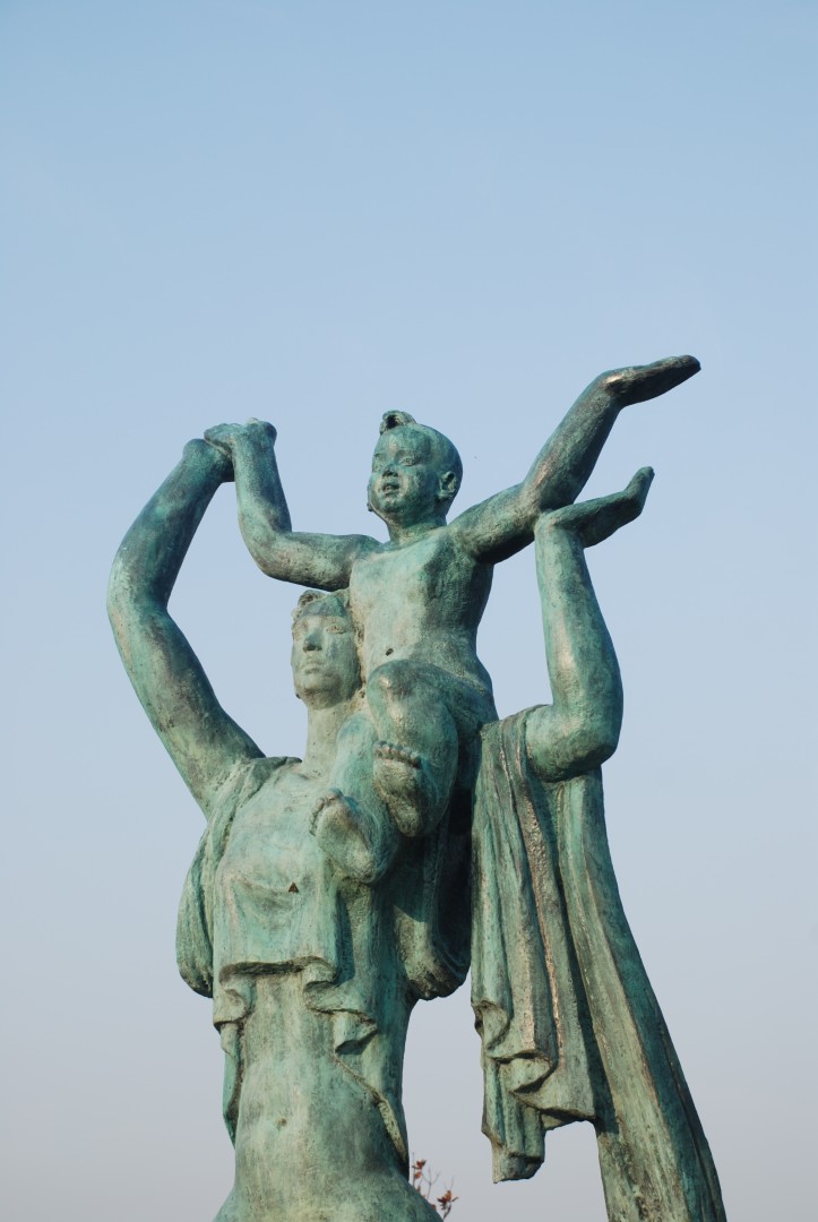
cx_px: 409
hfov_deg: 17.5
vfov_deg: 26.0
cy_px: 611
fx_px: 2651
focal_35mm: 78
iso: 100
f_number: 6.3
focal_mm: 52
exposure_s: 1/160
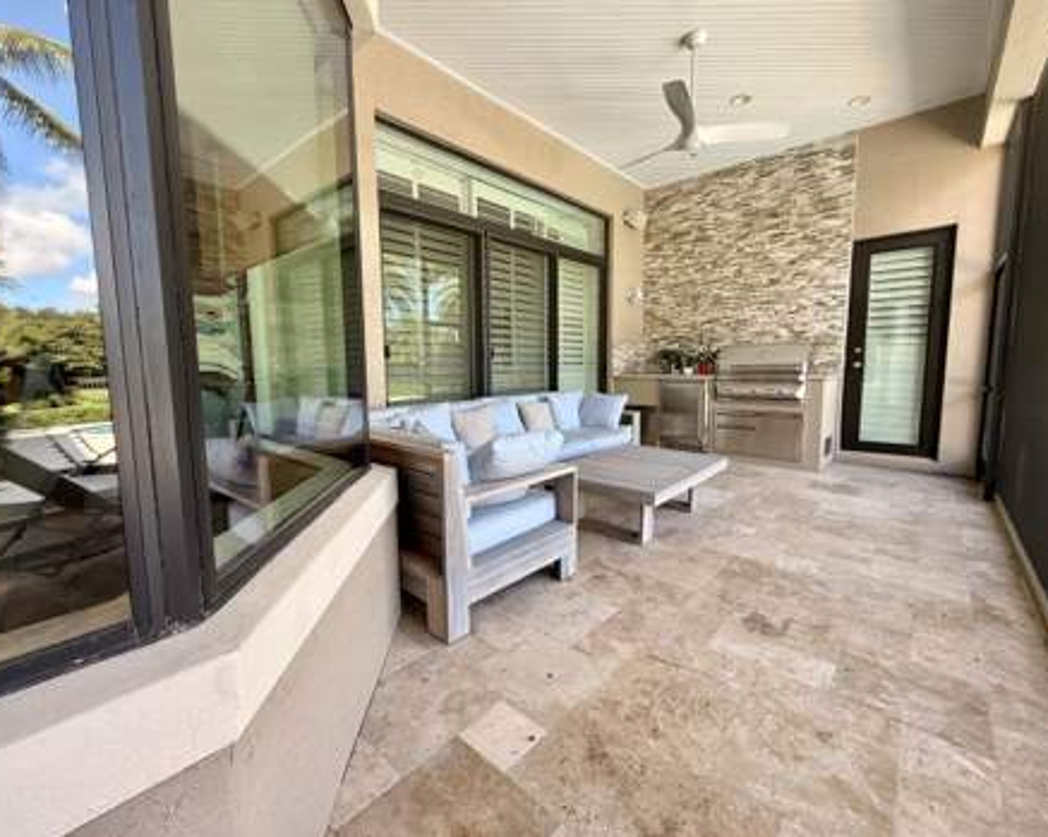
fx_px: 465
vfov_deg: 84.0
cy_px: 411
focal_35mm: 15
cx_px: 506
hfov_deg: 96.8
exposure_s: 1/120
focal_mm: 2.22
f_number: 2.2
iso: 100
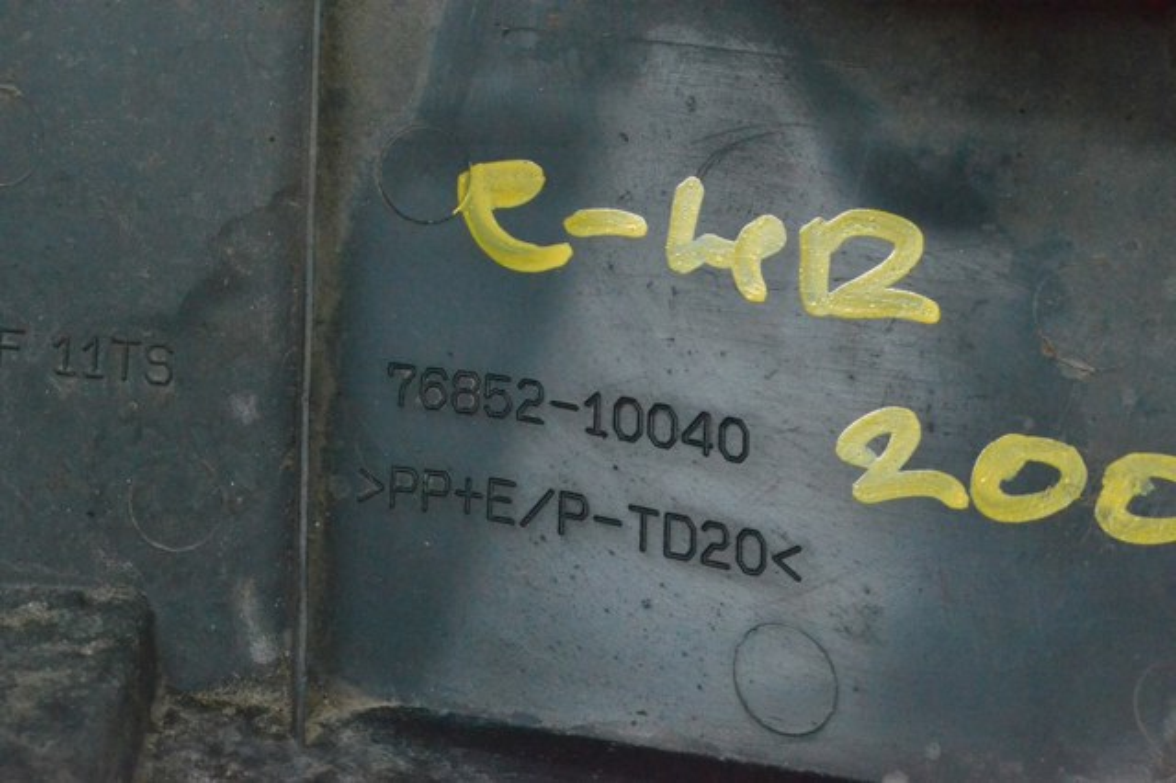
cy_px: 392
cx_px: 588
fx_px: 2693
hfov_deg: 24.6
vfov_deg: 16.5
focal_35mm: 82
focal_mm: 55
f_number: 14
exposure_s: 1/100
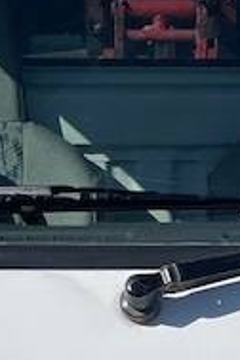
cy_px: 373
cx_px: 175
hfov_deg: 7.8
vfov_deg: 11.5
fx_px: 1760
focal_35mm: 176
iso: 32
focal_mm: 5.1
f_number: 1.6
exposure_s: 1/7407
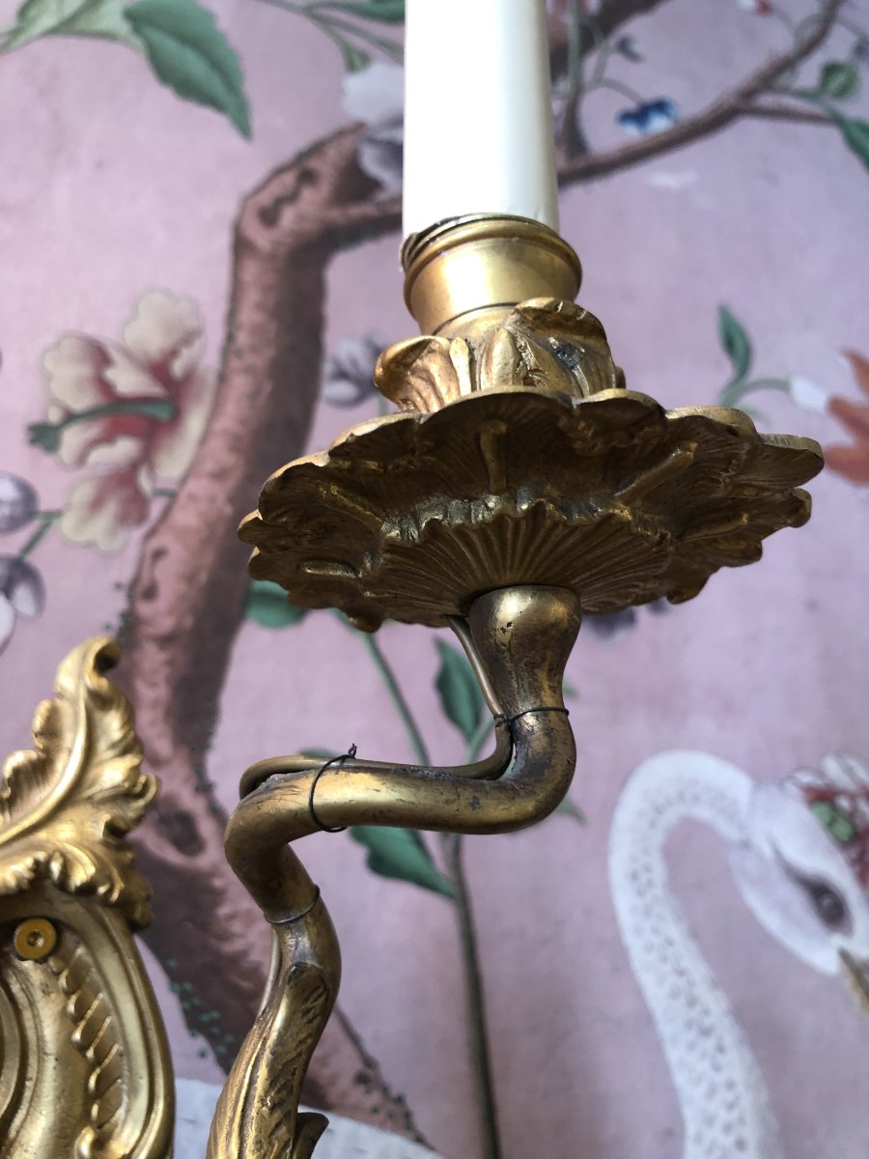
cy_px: 580
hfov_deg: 49.7
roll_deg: +2.1
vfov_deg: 63.4
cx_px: 434
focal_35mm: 28
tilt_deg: +20.1
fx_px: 937
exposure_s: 1/20
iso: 40
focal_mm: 4
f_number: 1.8
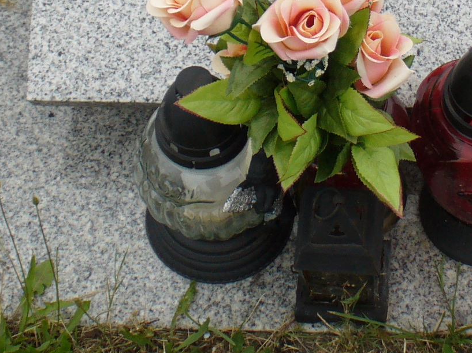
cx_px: 332
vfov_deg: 12.6
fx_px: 1581
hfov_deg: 16.9
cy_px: -3
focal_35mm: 116
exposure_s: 1/400
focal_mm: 6.1
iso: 80
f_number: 2.8
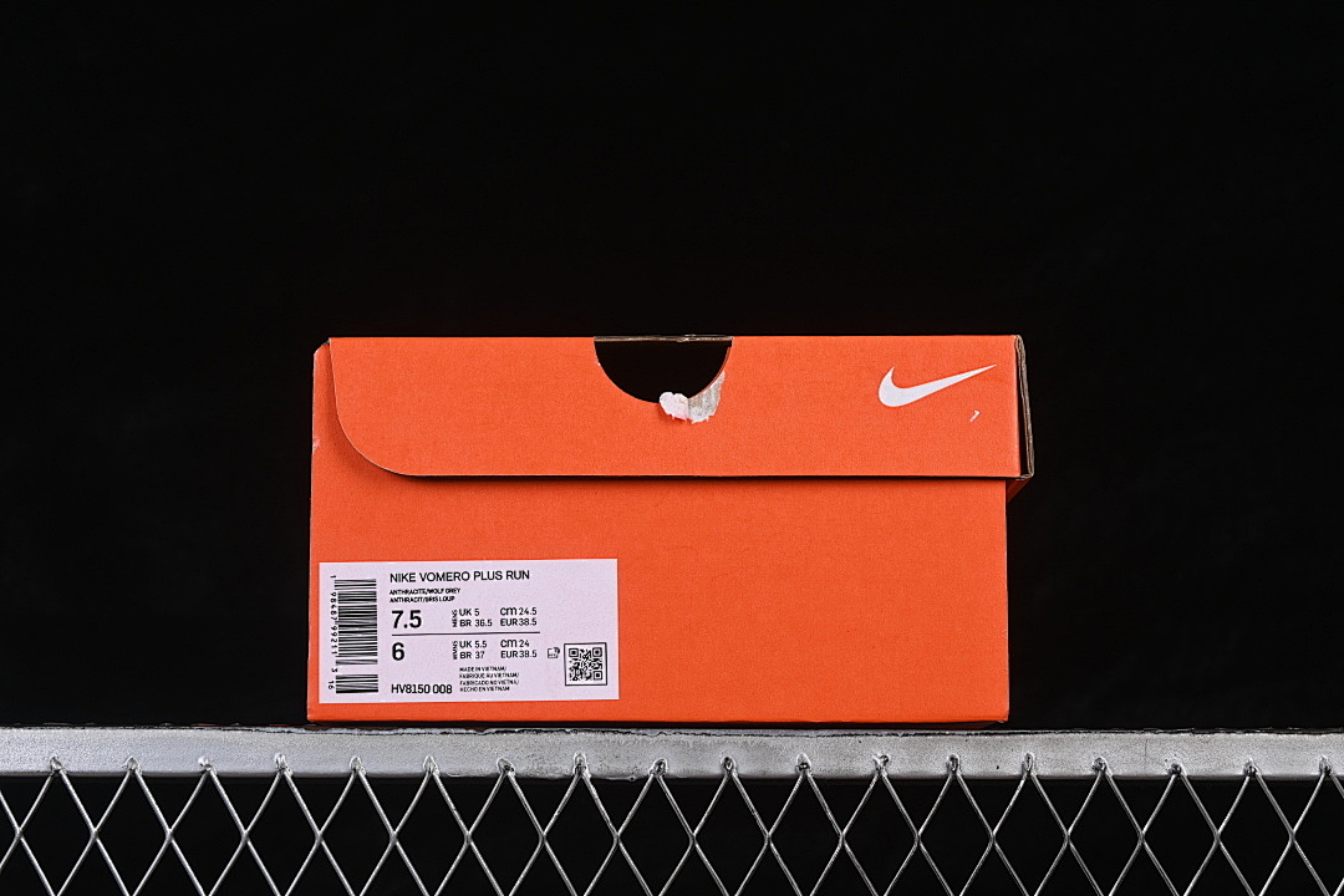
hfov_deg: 27.0
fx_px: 2800
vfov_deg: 18.2
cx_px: 672
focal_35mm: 75
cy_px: 448
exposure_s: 1/80
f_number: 8
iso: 160
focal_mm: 50
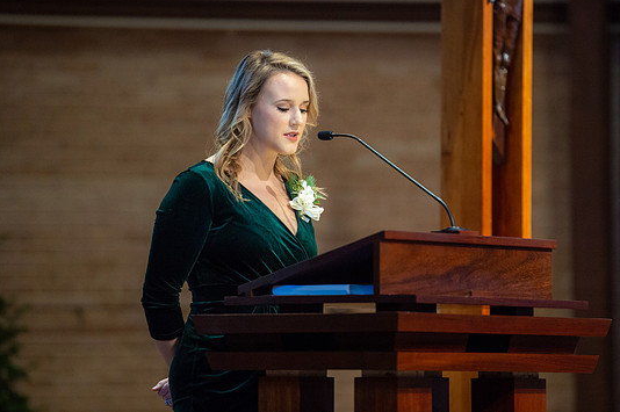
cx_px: 334
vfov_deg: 6.8
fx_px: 3458
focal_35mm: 201
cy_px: 189
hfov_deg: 10.2
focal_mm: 185
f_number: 2.8
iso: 1250
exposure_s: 1/250
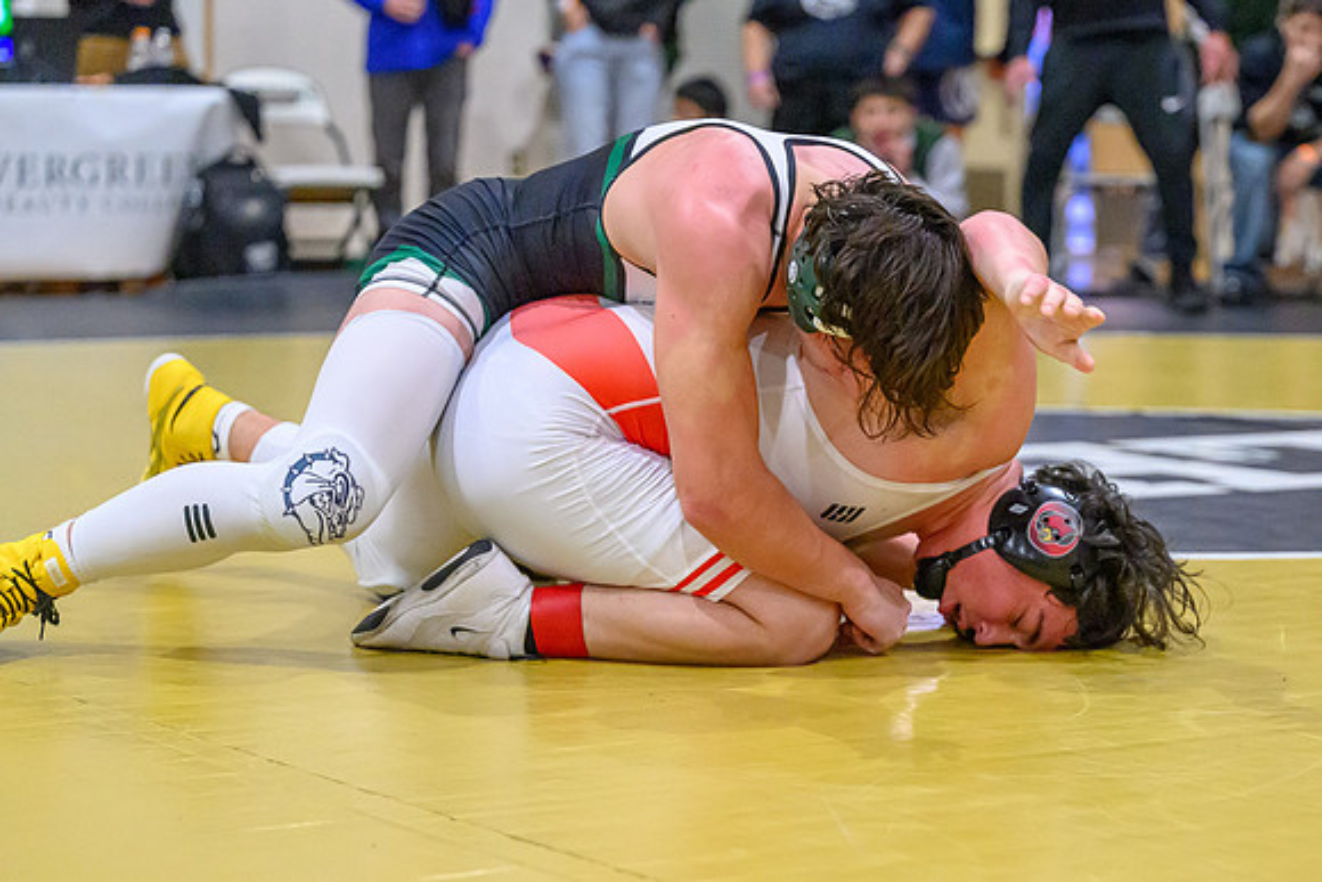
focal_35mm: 113
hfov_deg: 18.1
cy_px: 549
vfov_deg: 12.1
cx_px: 923
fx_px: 4144
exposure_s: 1/800
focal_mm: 76
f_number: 2.8
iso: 9000
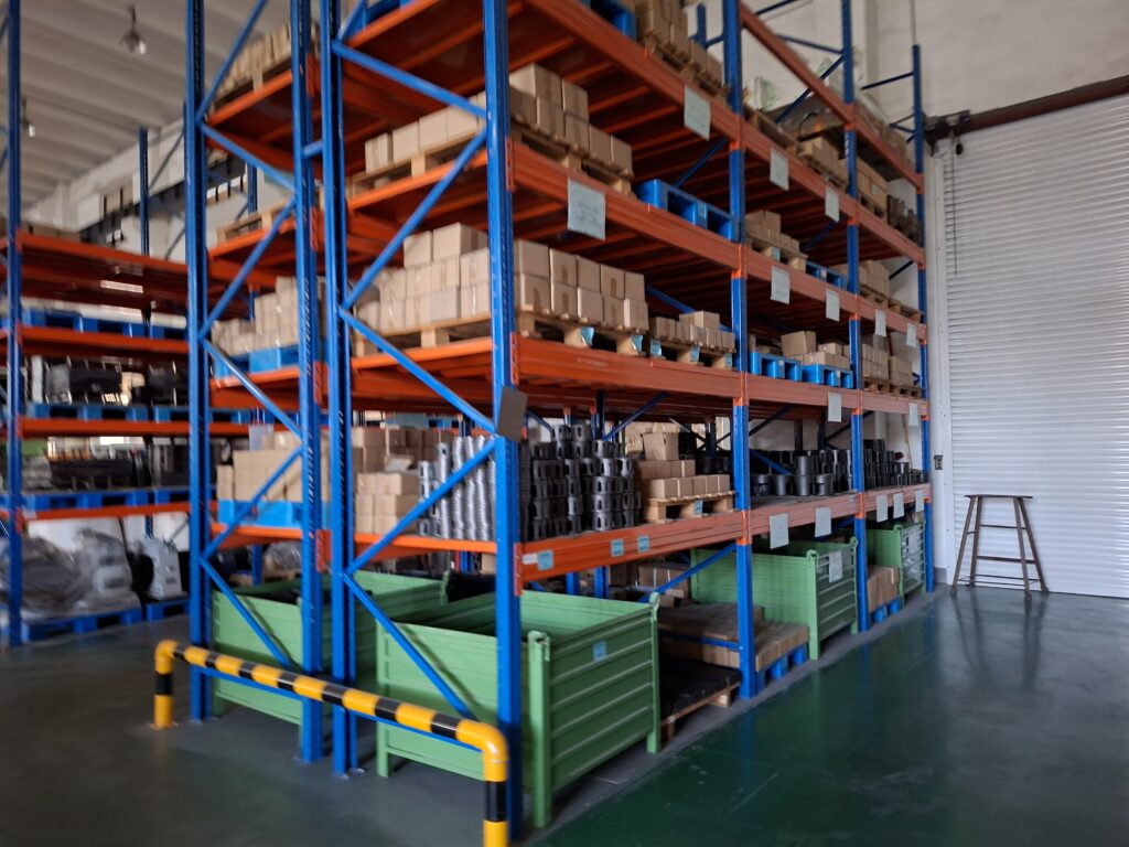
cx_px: 564
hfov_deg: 73.9
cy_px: 424
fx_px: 750
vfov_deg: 58.9
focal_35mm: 23
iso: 400
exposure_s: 1/25
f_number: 1.8
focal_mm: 5.54
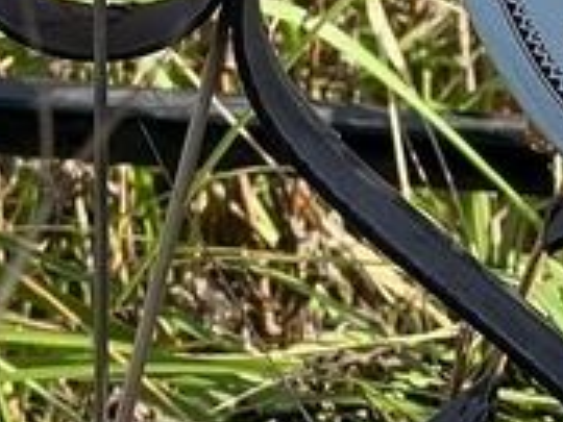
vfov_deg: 4.3
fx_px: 5579
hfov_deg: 5.7
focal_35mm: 343
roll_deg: +0.8
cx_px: 710
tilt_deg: -22.4
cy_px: -253
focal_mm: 9
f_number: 2.8
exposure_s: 1/140
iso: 20
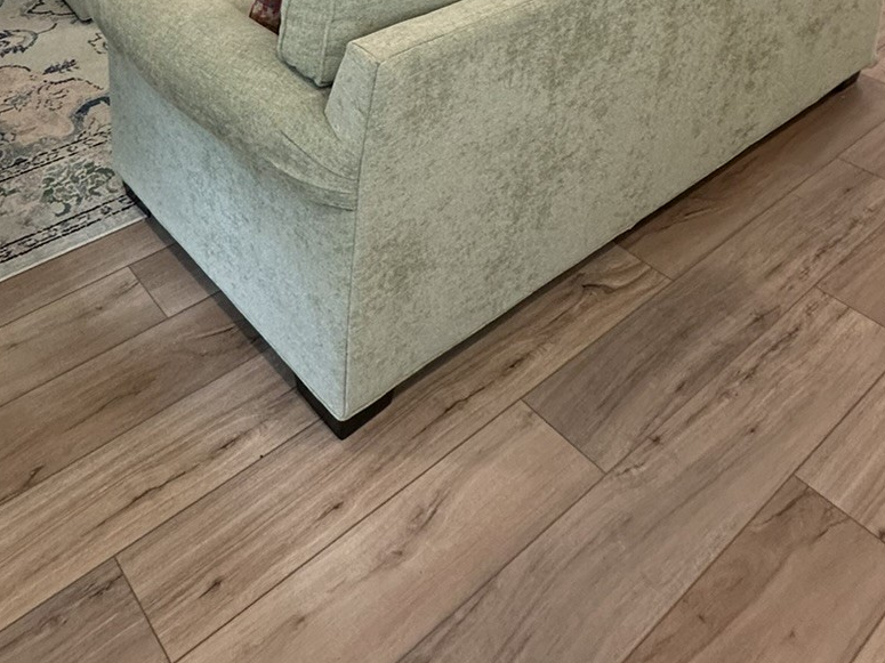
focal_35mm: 37
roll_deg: +0.5
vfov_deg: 28.0
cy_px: -296
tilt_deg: -7.6
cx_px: 251
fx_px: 946
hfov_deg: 48.7
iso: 200
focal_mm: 2.22
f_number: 2.2
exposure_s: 1/60
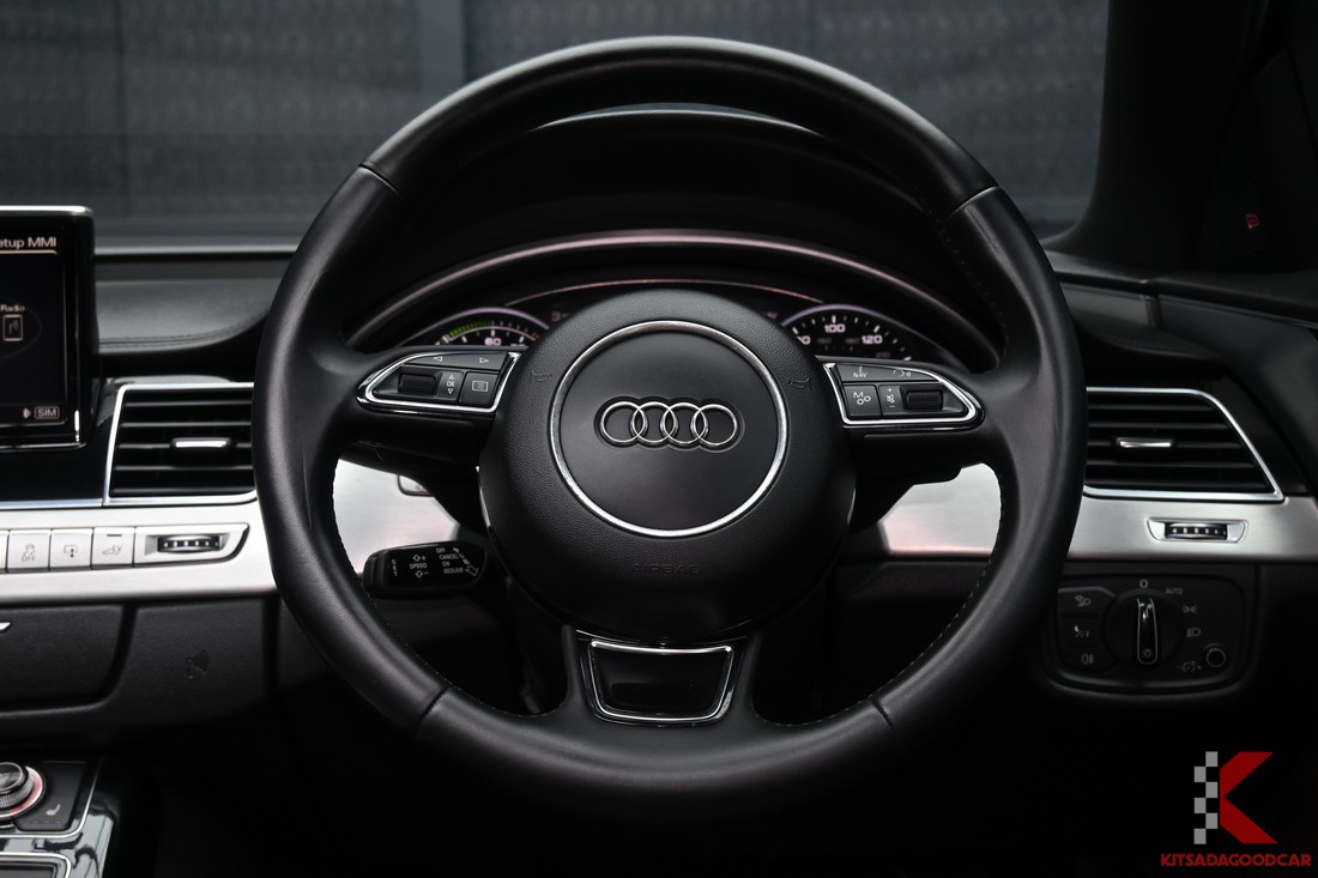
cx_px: 659
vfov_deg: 29.9
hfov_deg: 43.6
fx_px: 1647
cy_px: 439
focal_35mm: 45
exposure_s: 1/60
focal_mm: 30.5
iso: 400
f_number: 5.6
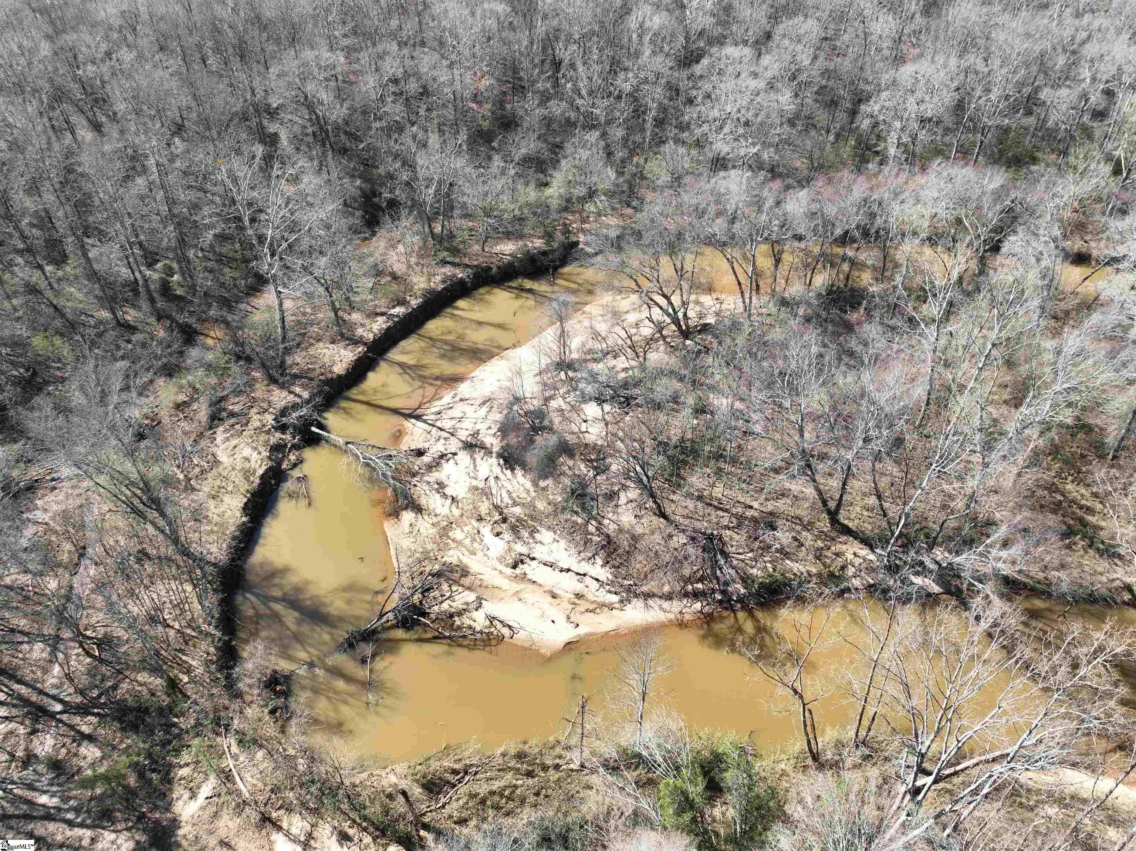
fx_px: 787
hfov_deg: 71.6
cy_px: 426
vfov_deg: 56.8
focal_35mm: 24
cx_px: 568
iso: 100
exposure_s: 1/80
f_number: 2.8
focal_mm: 12.29
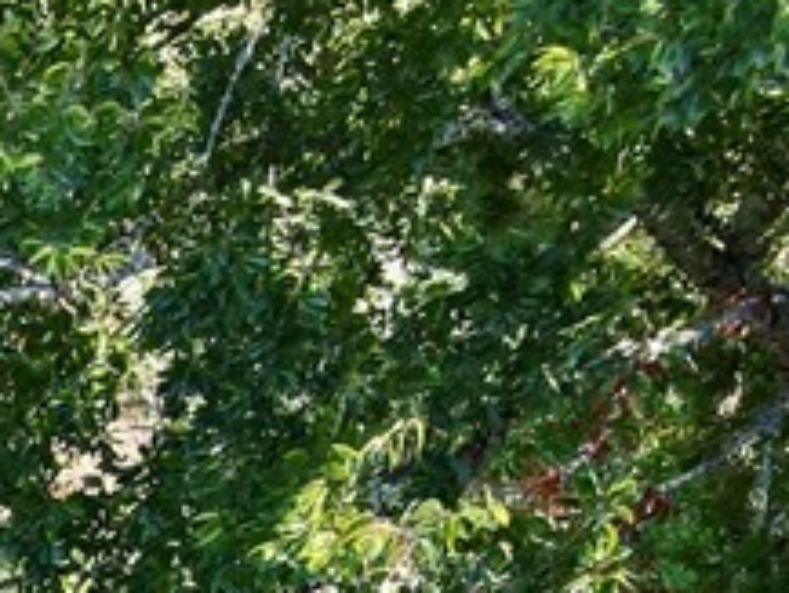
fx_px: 2577
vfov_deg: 11.4
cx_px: -767
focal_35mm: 113
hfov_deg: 14.5
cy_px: 1292
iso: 220
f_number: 2.8
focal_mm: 4.5
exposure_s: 1/15
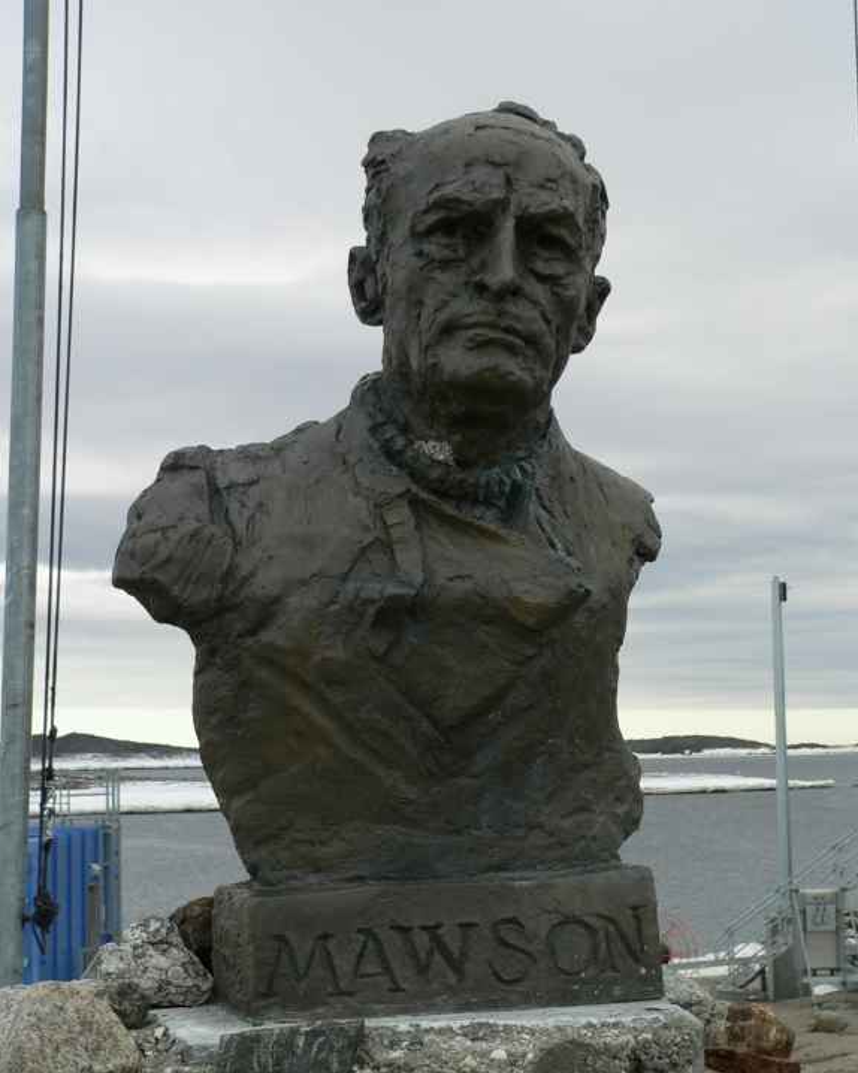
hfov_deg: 26.2
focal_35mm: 58
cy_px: 612
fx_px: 1842
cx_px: 429
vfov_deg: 32.4
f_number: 4
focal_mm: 8.3
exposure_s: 1/320
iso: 80
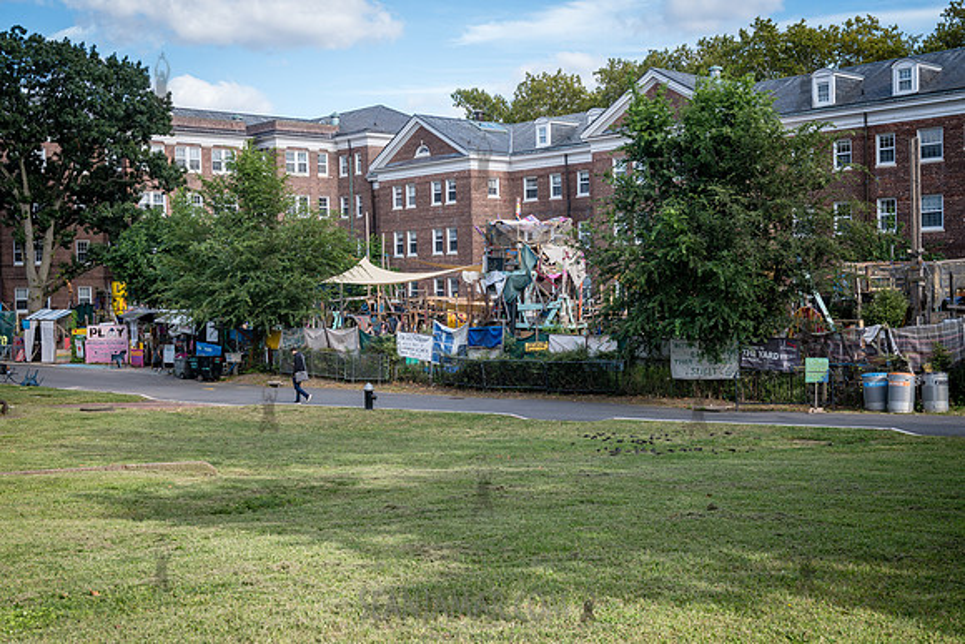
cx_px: 482
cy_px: 322
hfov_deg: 44.5
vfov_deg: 30.5
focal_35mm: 44
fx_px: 1180
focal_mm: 44
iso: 250
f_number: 10
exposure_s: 1/125
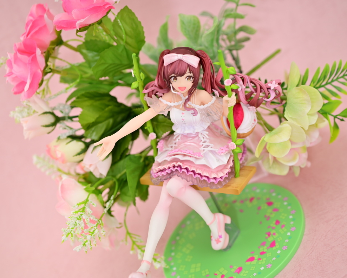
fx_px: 586
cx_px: 183
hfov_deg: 33.0
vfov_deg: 26.7
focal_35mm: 57
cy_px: 138
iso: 100
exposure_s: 1/2
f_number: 4
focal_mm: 50
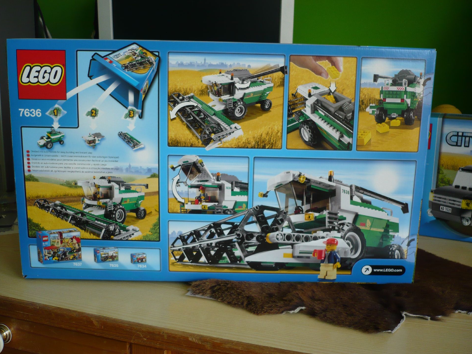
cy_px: 174
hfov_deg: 51.4
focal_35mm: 36
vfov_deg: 39.7
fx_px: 491
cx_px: 237
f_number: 2.8
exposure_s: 1/125
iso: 100
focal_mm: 5.8
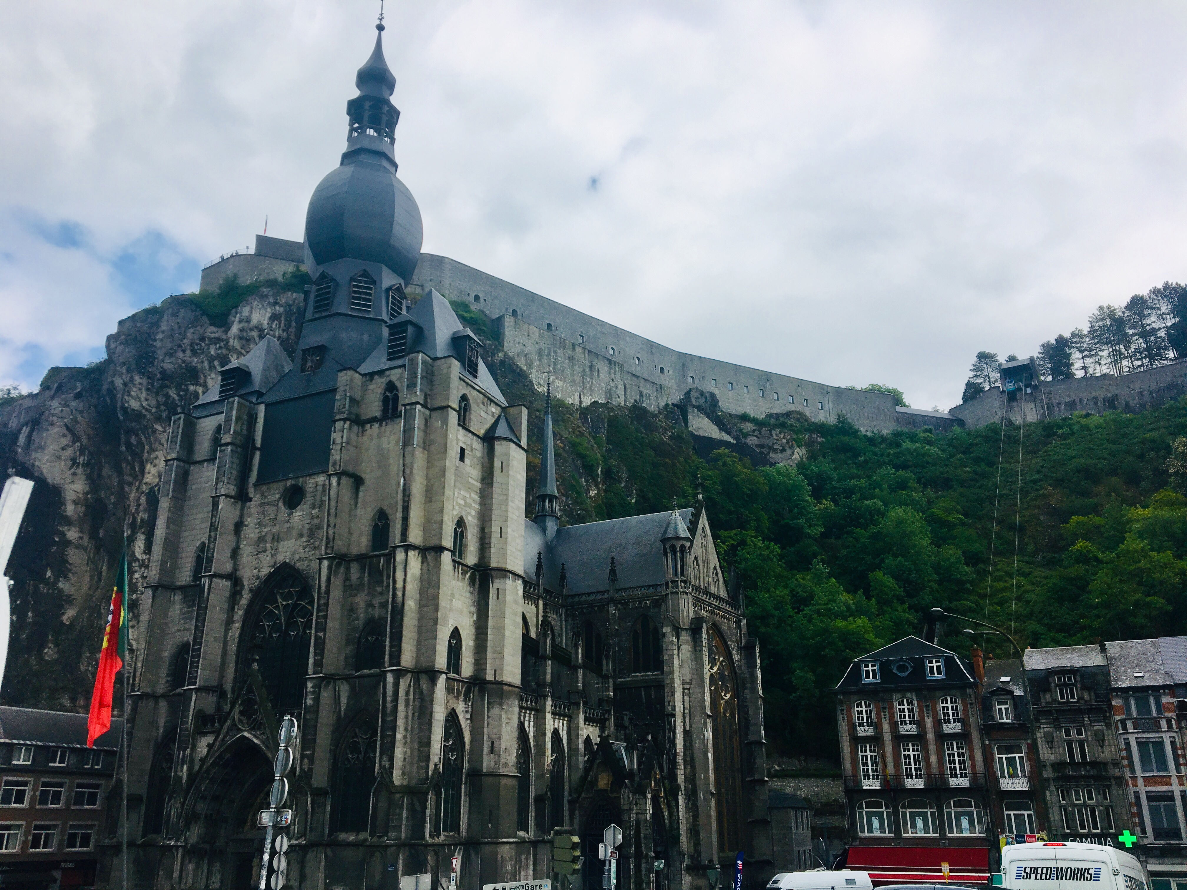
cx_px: 594
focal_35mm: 29
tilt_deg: +21.6
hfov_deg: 61.7
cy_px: 445
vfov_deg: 48.2
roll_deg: +0.5
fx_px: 994
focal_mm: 4.15
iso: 25
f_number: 2.2
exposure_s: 1/1832
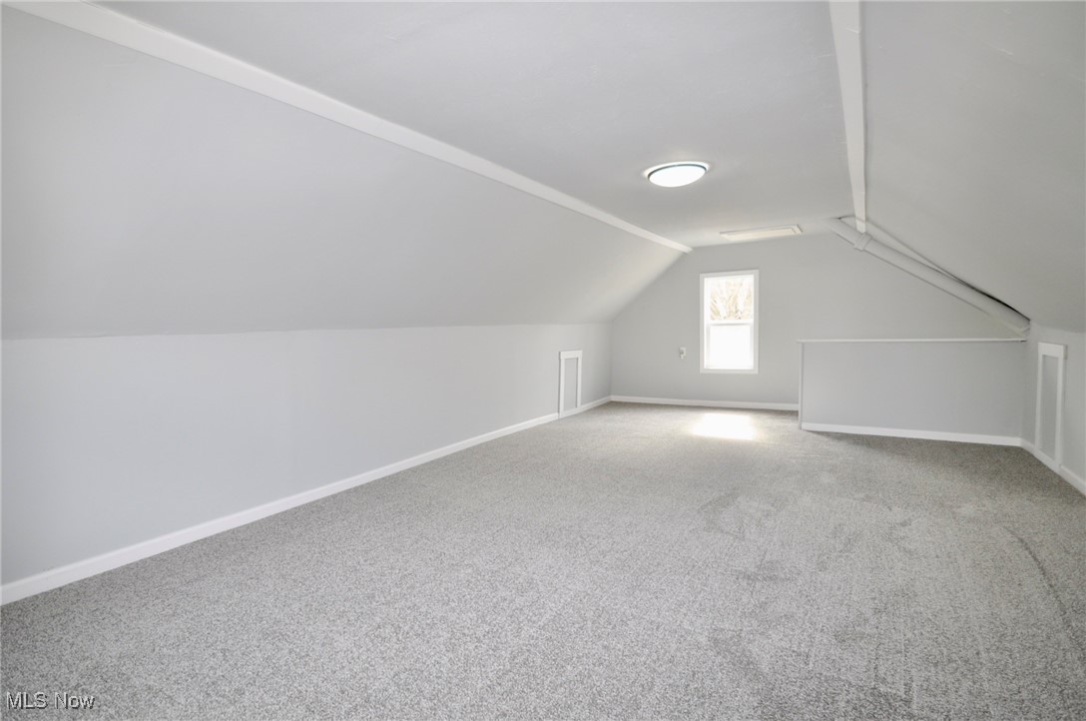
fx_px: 497
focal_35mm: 16
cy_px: 360
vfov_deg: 71.9
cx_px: 543
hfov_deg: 95.1
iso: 400
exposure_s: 1/80
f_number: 4.5
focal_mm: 11
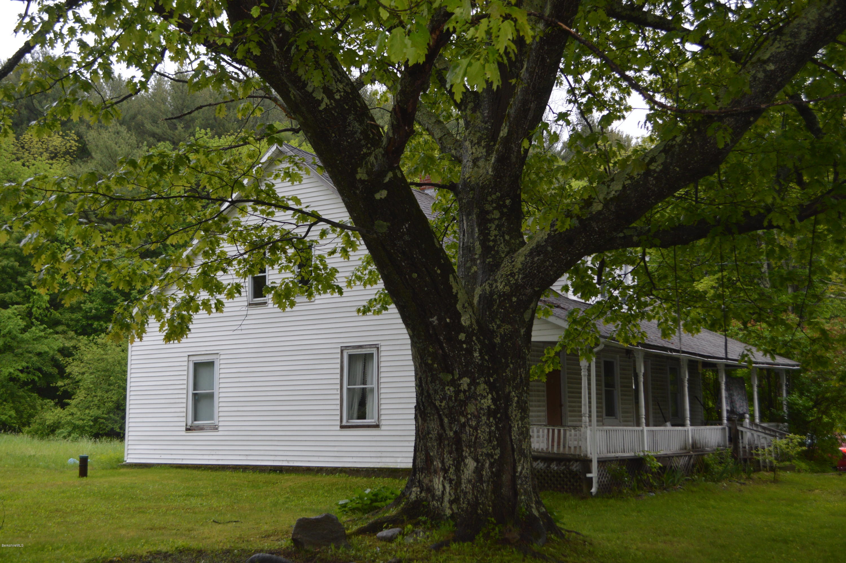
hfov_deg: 43.6
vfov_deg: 29.8
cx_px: 423
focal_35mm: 45
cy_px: 282
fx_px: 1056
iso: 400
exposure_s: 1/80
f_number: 4.5
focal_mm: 30
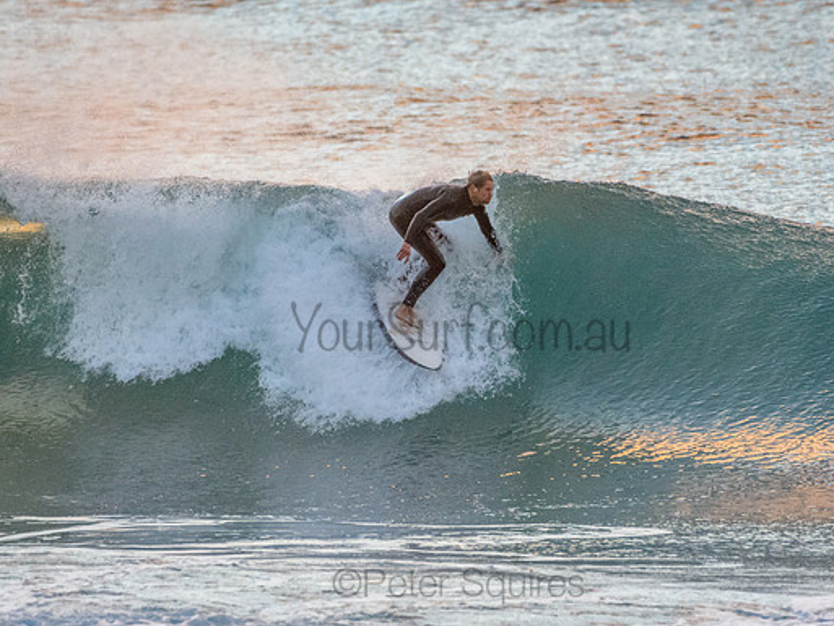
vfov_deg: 1.8
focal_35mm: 815
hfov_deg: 2.4
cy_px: 313
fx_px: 19640
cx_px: 458
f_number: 5.6
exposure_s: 1/1250
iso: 2200
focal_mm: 500
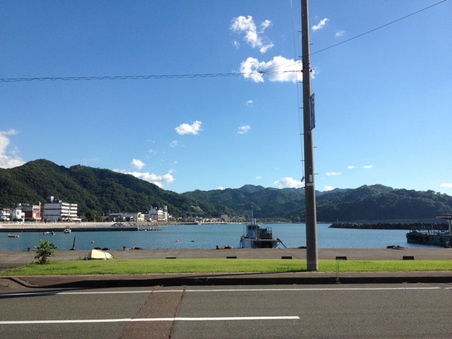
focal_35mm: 35
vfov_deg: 40.7
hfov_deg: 52.6
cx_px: 226
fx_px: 457
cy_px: 170
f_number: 2.4
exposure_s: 1/1783
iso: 64
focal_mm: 4.28
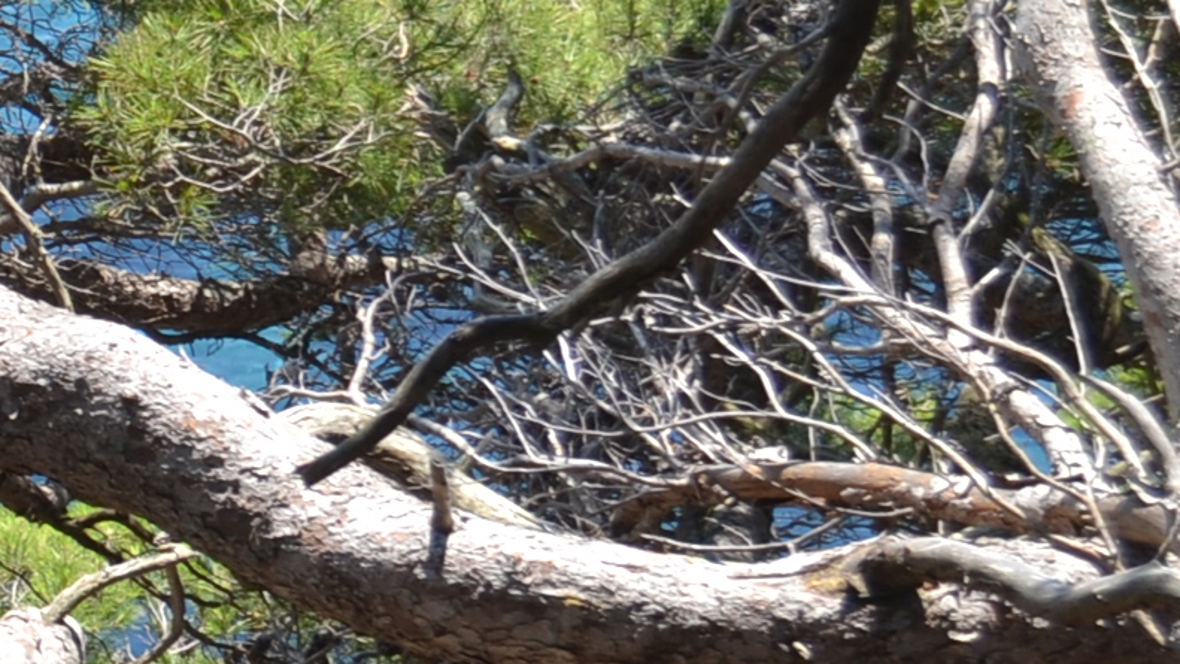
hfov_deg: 9.8
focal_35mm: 206
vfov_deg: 5.9
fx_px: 6446
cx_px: -1086
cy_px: 755
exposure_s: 1/160
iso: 100
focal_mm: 30
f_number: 6.3
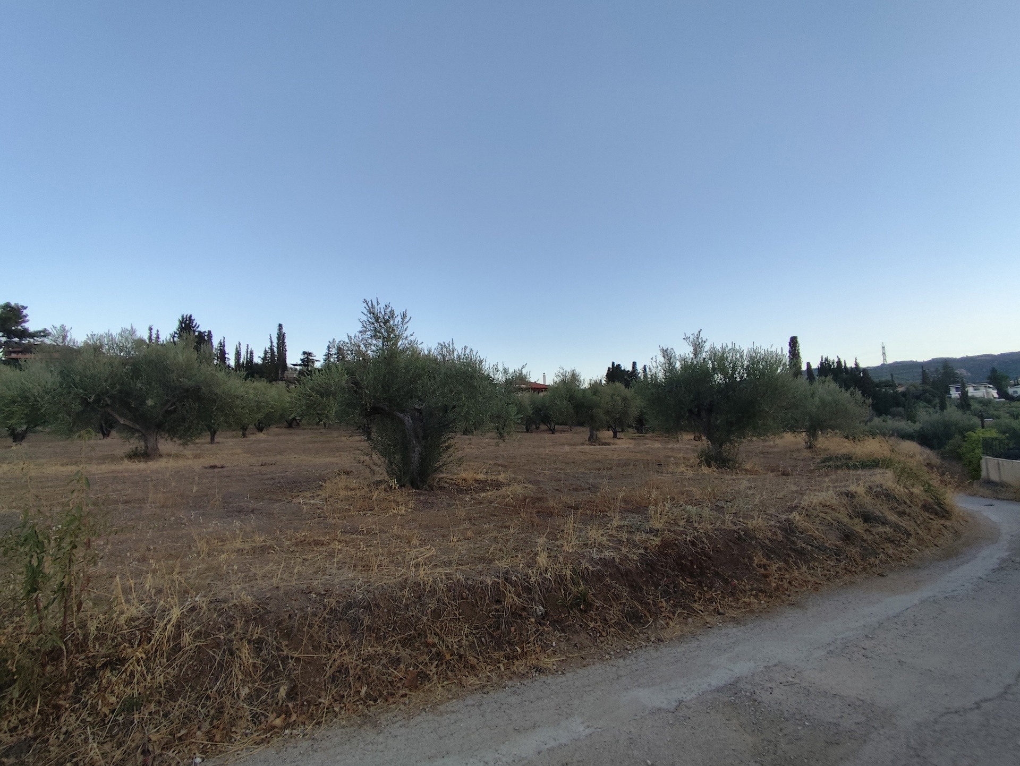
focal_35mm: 16
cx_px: 510
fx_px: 472
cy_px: 383
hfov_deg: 94.5
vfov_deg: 78.2
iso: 50
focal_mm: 1.65
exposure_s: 1/164
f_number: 2.2
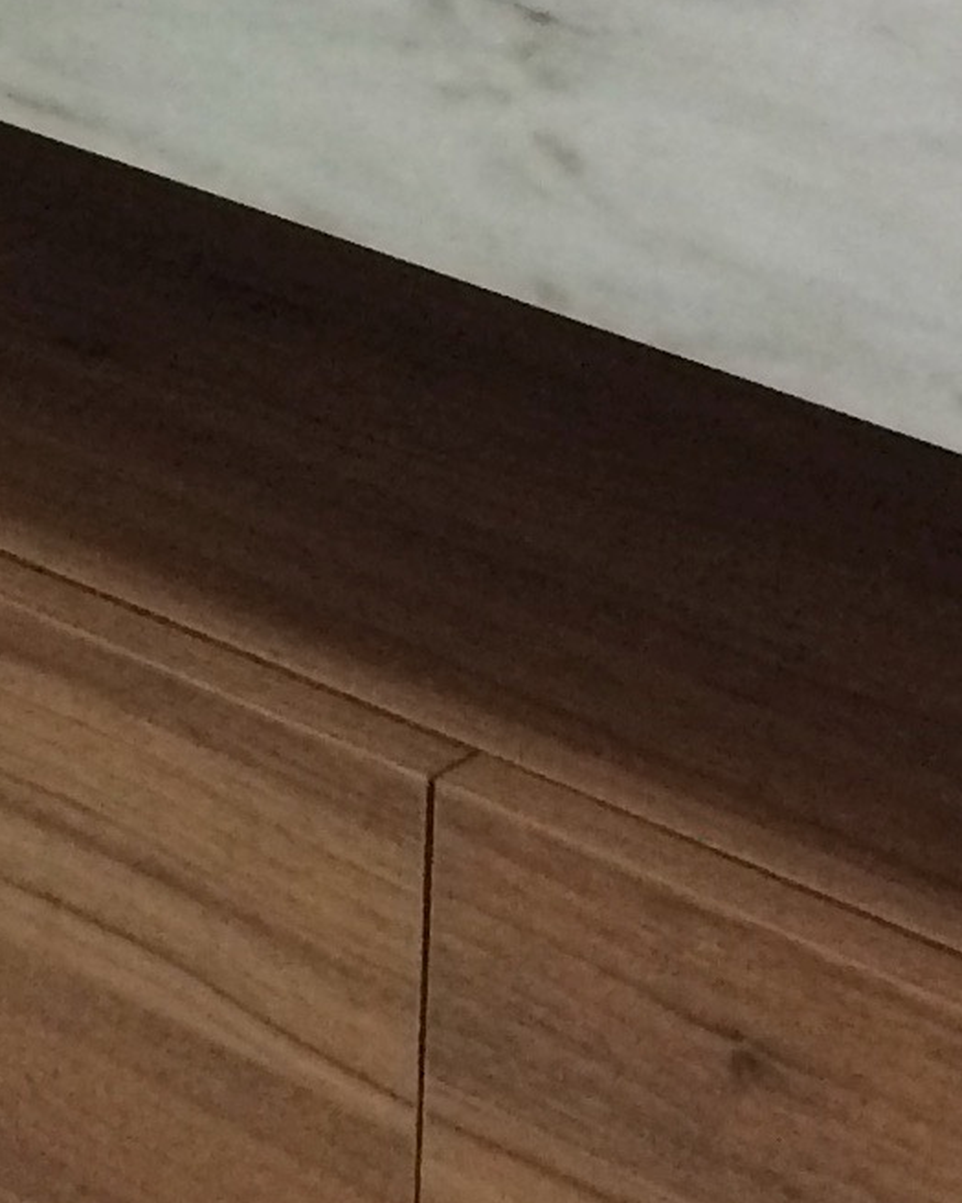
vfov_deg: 13.3
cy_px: -187
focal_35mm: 141
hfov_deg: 10.8
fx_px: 5018
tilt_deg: -17.3
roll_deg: +1.9
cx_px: -51
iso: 250
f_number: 2.2
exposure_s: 1/33
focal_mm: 4.15
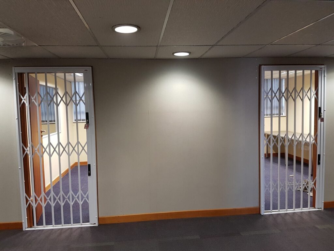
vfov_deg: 53.1
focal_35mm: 26
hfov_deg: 67.3
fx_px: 251
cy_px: 126
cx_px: 167
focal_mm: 4.2
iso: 200
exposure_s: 1/50
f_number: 1.7
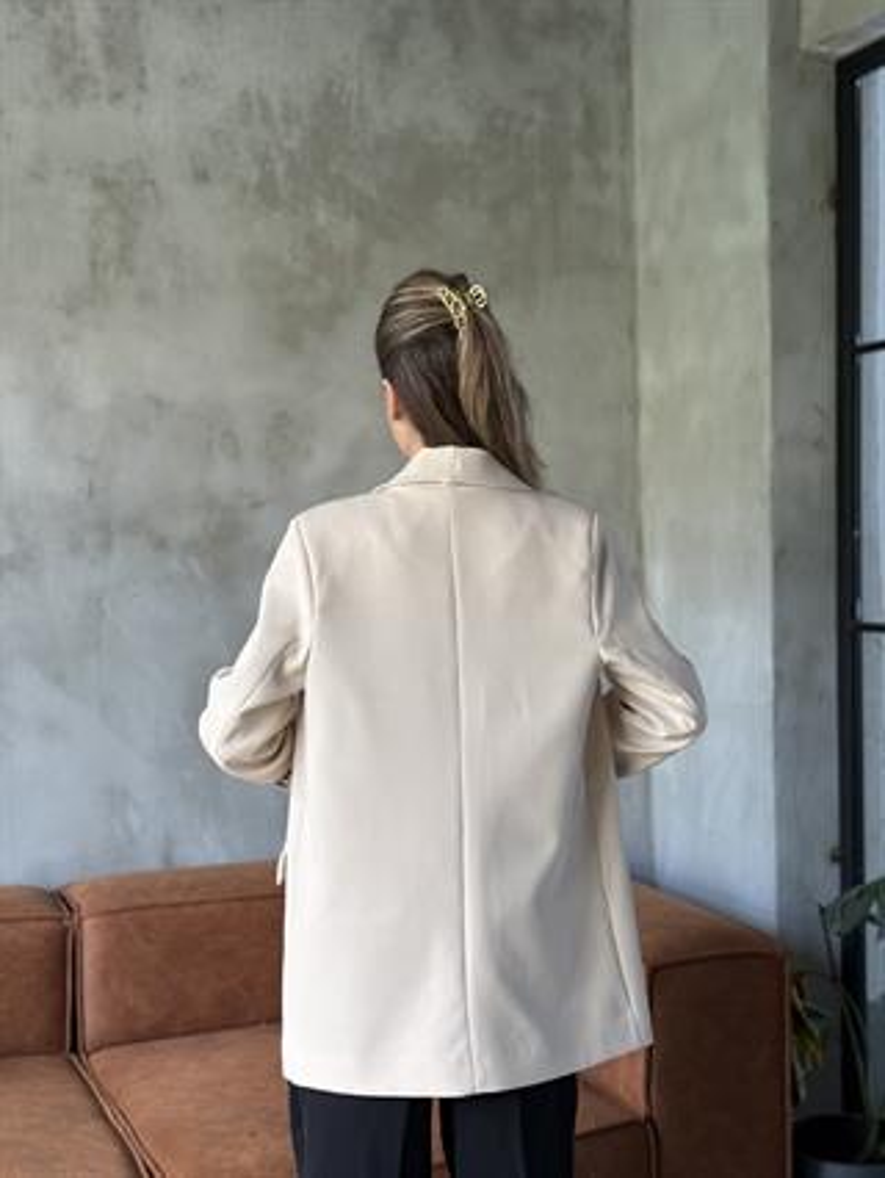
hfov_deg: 30.3
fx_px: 1635
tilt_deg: -1.2
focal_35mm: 48
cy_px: 589
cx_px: 442
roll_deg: +0.3
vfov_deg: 39.6
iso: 100
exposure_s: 1/60
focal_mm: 6.76
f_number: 1.78
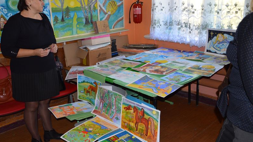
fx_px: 235
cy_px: 63
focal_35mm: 35
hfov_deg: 56.6
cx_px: 126
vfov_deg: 33.7
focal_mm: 22
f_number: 4
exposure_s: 1/60
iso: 400
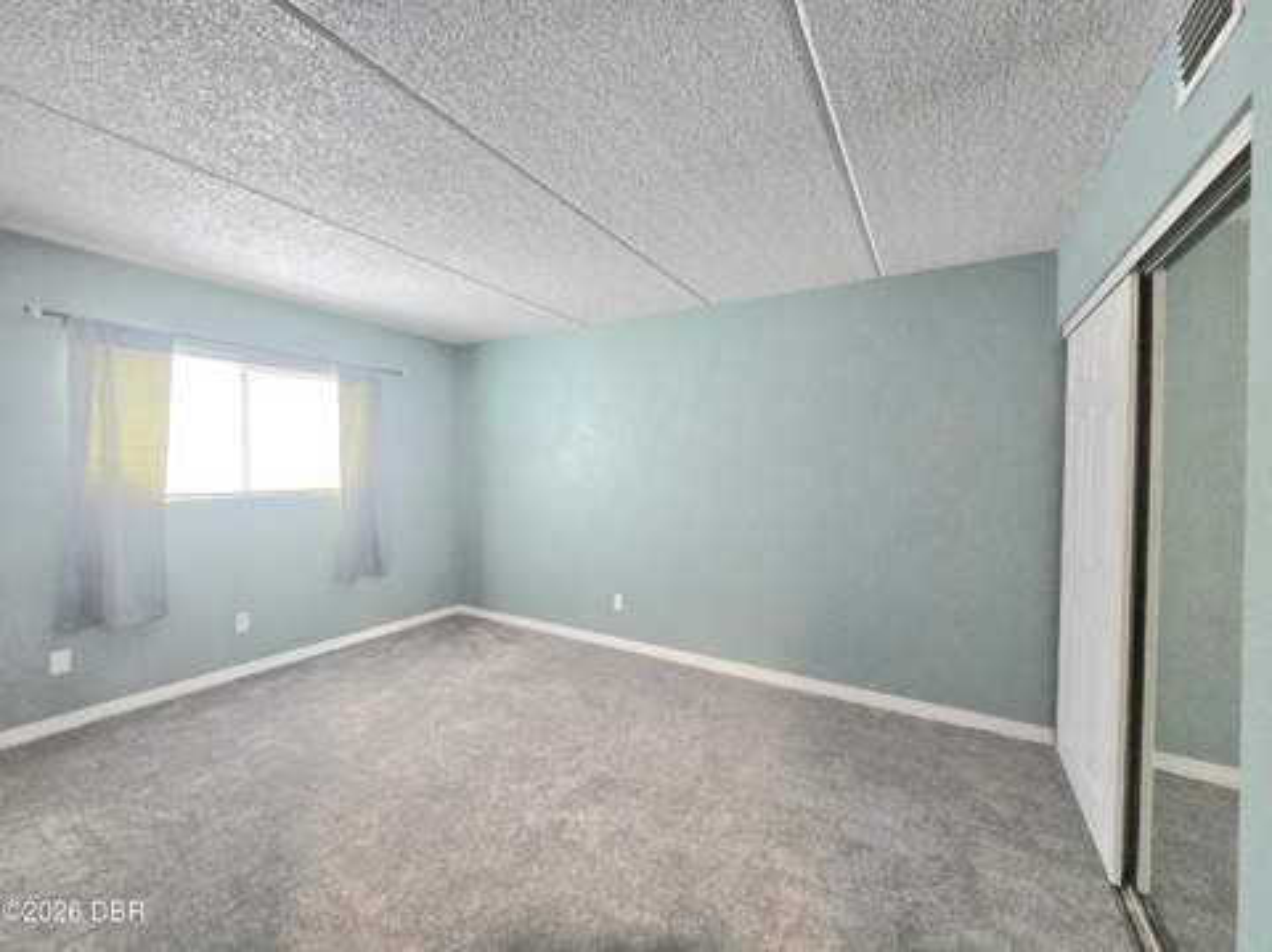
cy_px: 476
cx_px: 636
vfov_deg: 89.8
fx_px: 477
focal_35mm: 13
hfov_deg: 106.2
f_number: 2.2
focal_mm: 2.2
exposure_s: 1/60.2
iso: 500
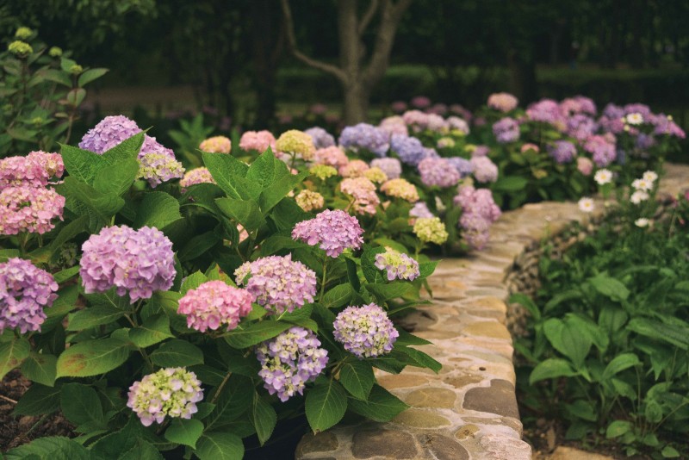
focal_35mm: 35
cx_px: 344
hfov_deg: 54.4
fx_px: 670
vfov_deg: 37.9
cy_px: 230
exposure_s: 1/400
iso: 100
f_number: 3.5
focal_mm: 35
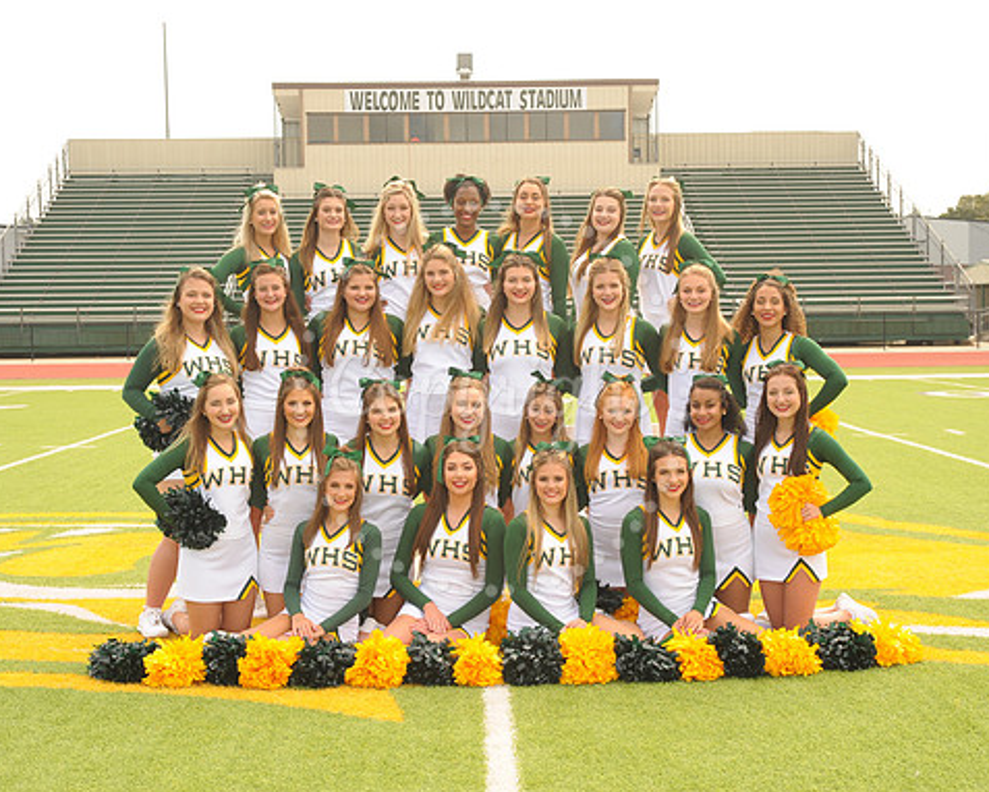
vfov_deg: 26.7
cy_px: 396
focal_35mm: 57
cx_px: 491
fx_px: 1669
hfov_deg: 33.0
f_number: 8
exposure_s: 1/100
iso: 200
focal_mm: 50
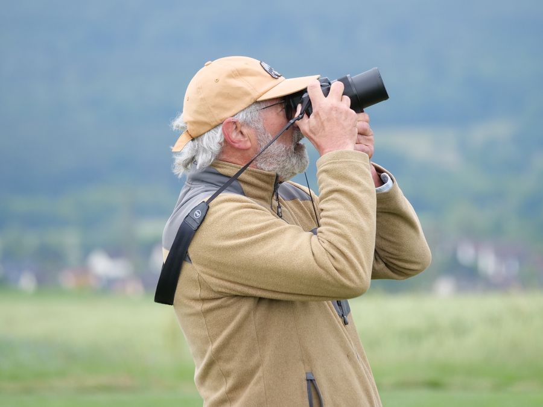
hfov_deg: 5.1
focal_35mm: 390
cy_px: 204
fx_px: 6118
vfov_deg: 3.8
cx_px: 272
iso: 640
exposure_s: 1/500
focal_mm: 195
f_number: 5
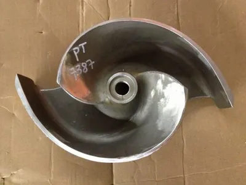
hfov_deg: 52.6
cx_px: 123
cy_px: 92
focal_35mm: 35
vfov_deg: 40.7
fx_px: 249
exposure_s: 1/15
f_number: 2.4
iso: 640
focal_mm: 4.28
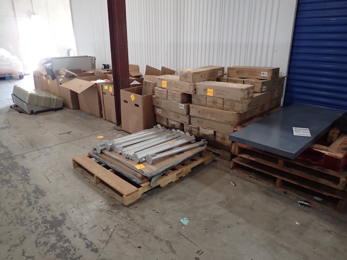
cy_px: 130
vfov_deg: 54.9
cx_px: 174
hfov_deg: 69.4
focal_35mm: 25
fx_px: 251
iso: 400
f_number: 2
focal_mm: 4.5
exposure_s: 1/30
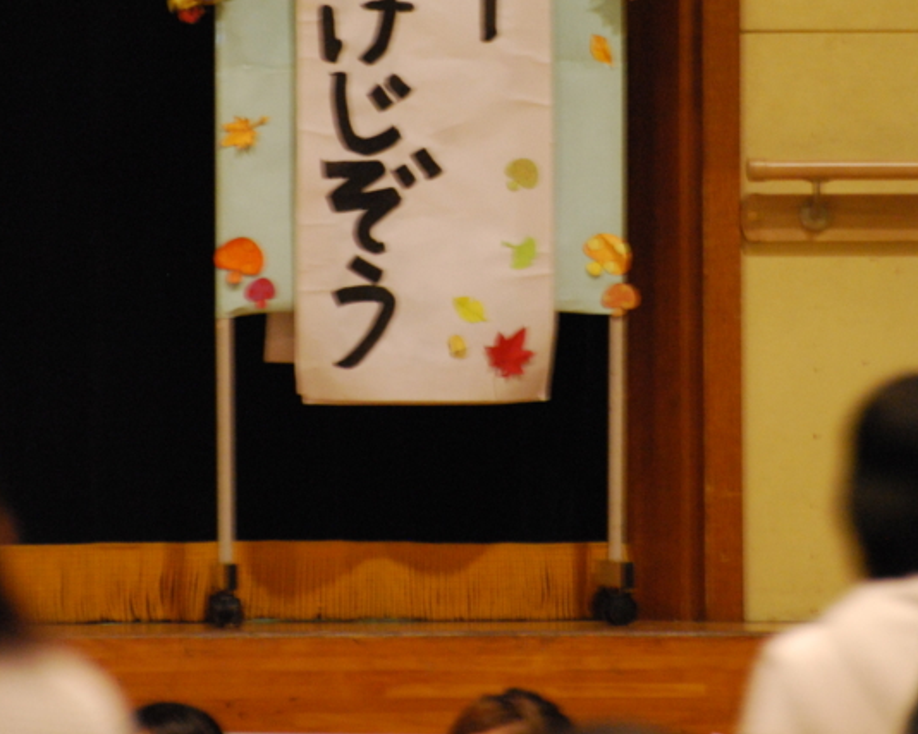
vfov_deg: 2.4
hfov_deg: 3.1
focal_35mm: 634
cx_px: 459
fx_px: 17222
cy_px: 101
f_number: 5.6
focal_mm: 300
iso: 1600
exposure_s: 1/15
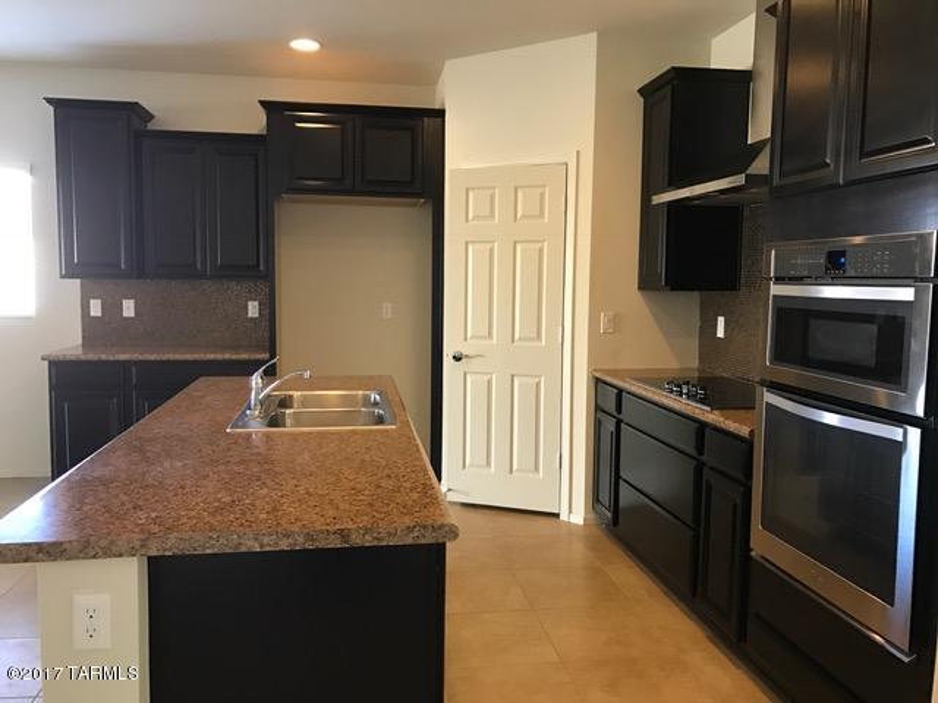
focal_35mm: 28
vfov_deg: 49.7
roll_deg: +0.2
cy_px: 352
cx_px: 469
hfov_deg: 63.4
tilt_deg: -5.9
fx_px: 759
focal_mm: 3.99
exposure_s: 1/15
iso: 64
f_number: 1.8
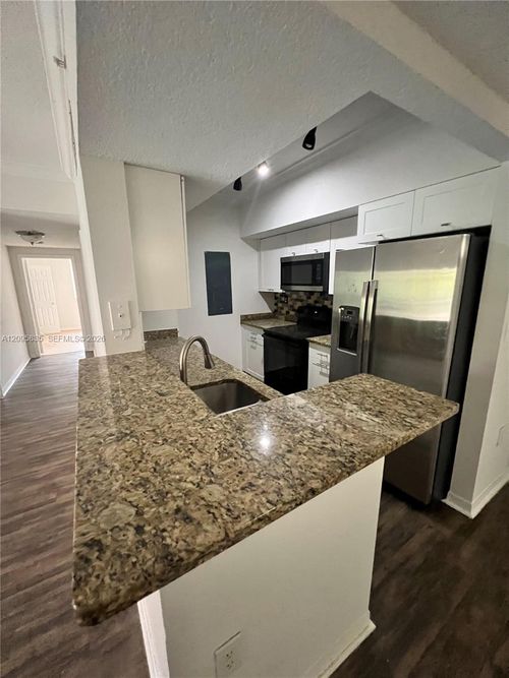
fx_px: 255
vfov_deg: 106.2
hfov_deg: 89.9
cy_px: 339
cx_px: 254
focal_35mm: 13
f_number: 1.8
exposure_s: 1/40
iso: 1000
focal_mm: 1.57
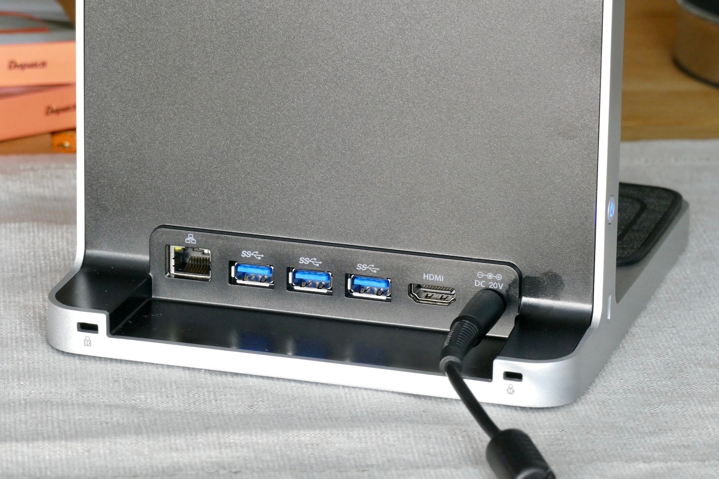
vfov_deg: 6.7
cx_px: 360
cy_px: 240
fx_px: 4114
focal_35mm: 206
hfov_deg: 10.0
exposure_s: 1/40
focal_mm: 75.13
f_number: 6.3
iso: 1600
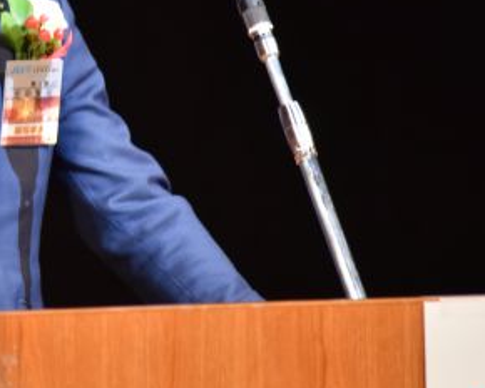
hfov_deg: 1.8
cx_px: -54
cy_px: 33
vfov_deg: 1.5
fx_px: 15043
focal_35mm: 1048
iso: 1000
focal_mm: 300
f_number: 8
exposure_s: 1/50
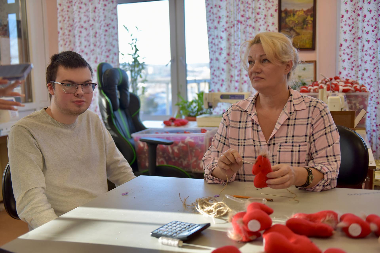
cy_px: 126
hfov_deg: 48.4
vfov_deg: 33.4
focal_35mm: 40
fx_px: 422
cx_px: 190
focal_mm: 40
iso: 800
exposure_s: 1/800
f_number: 2.8
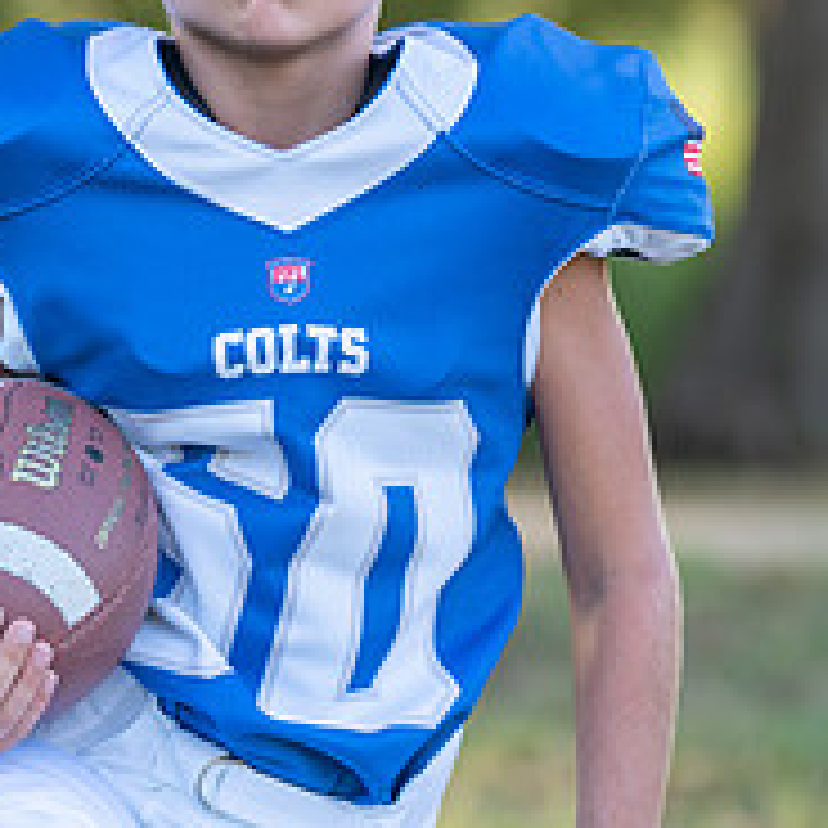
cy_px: 196
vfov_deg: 5.2
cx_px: 300
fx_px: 9066
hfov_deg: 5.2
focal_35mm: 335
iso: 160
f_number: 2.8
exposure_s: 1/320
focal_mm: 114
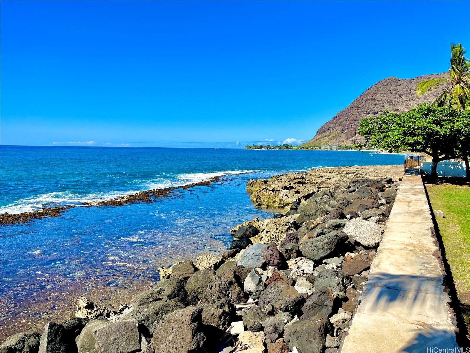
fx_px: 353
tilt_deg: -4.2
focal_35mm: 26
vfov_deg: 53.1
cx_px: 235
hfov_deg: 67.3
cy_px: 176
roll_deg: -0.7
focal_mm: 5.1
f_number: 1.6
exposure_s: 1/1992
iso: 50
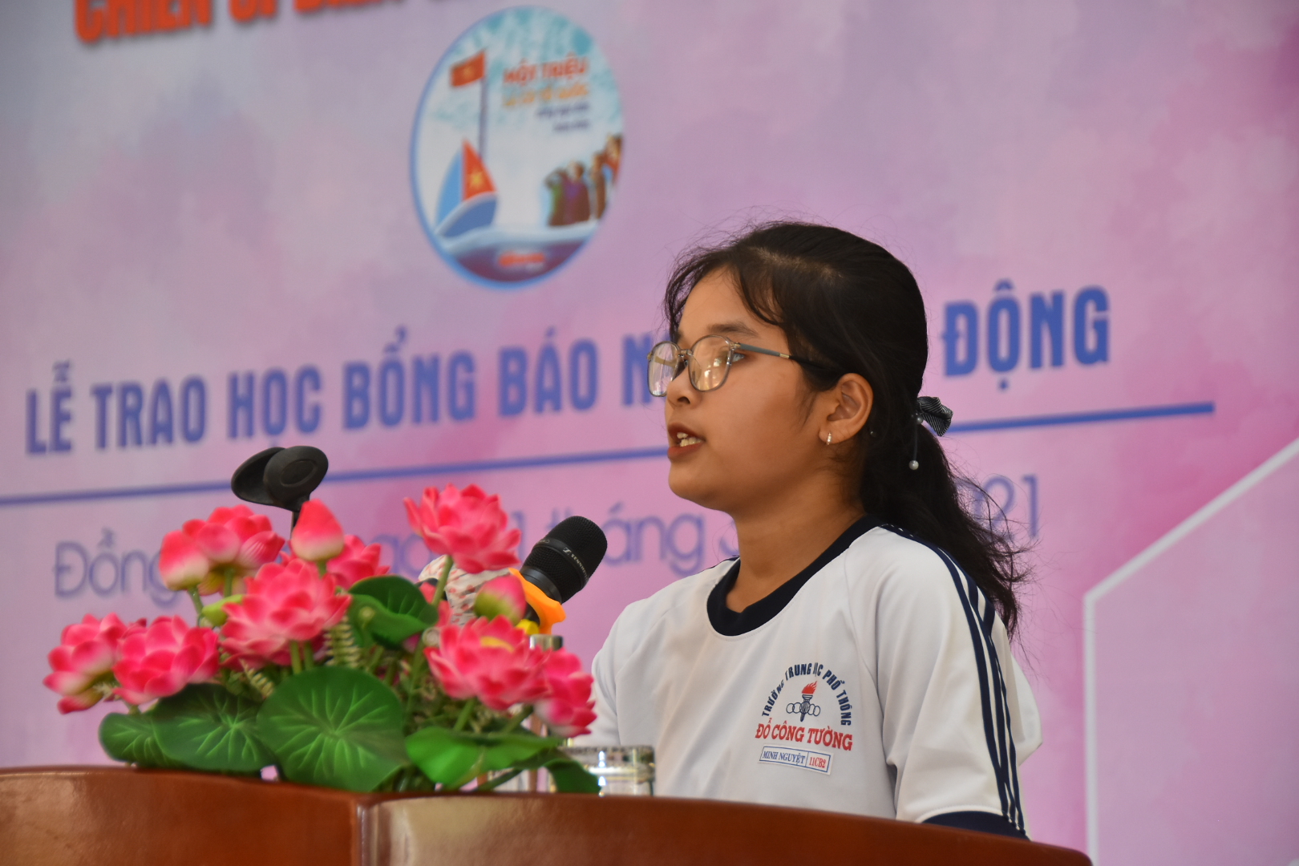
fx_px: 4871
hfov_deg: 15.2
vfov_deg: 10.2
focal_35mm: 135
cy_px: 433
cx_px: 650
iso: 800
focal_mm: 90
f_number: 5.3
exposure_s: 1/200
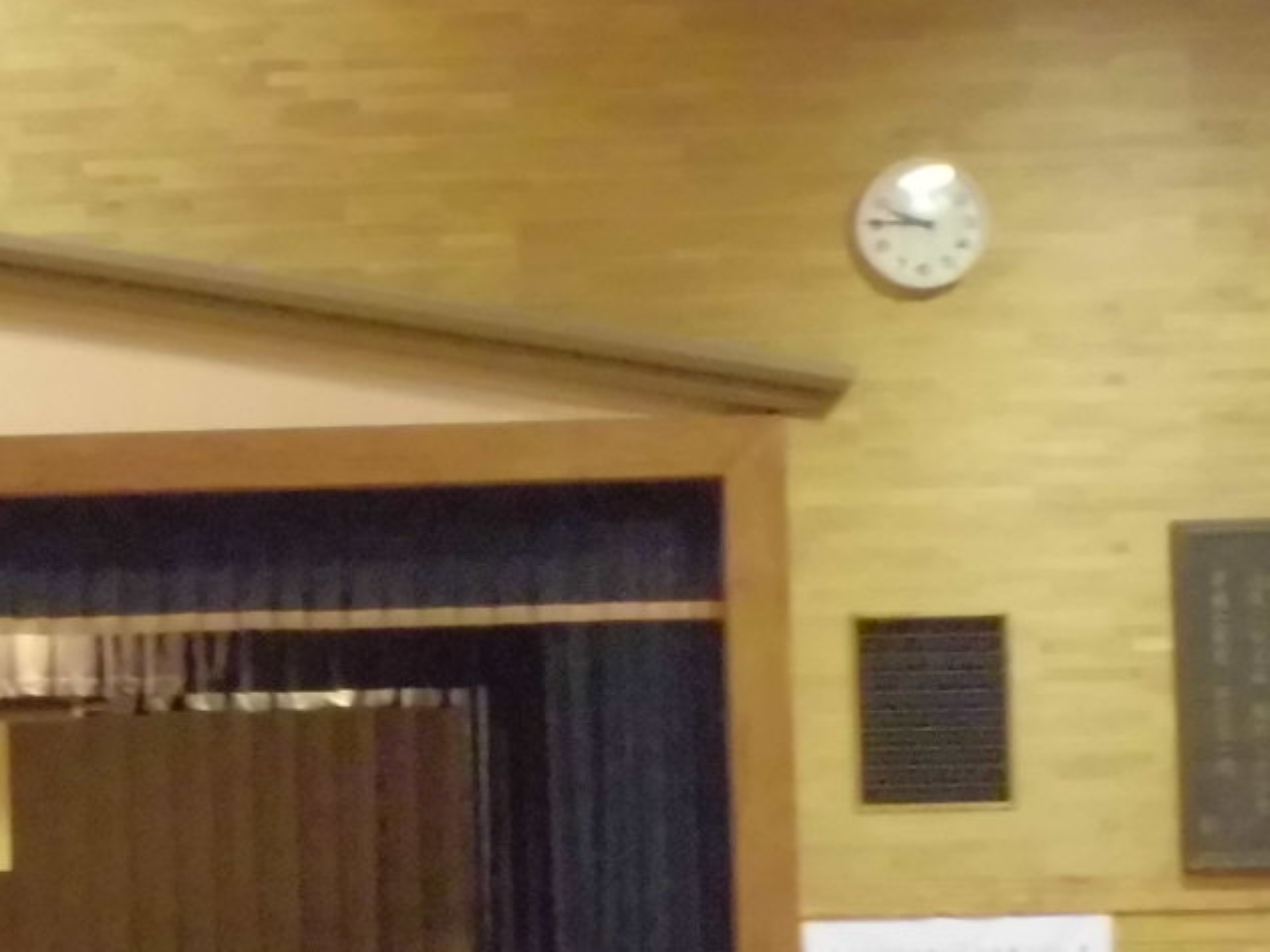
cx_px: -501
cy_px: 1016
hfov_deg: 12.0
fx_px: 5832
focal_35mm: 159
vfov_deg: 9.3
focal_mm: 8.9
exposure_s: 1/30
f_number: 4.8
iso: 800
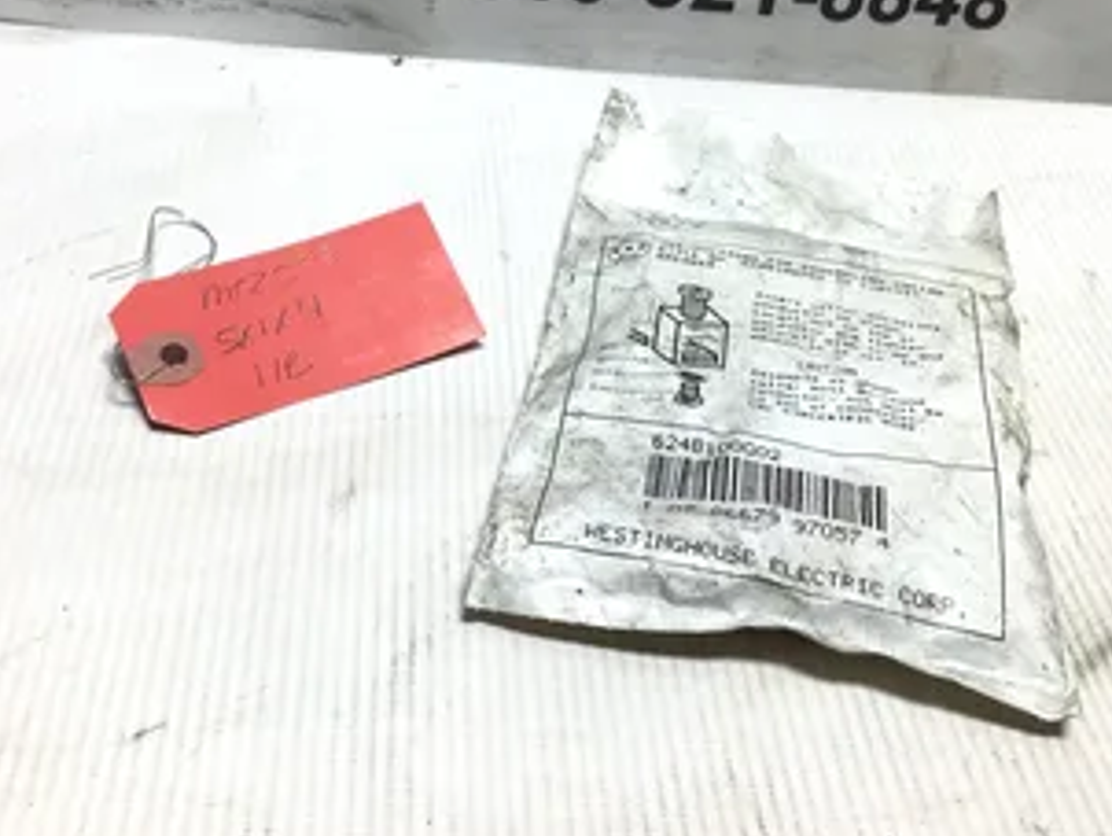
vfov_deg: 35.0
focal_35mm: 41
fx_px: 1318
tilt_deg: -39.3
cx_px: 593
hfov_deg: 45.7
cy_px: 317
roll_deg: -8.5
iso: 25
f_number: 2.4
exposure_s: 1/134
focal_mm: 3.3
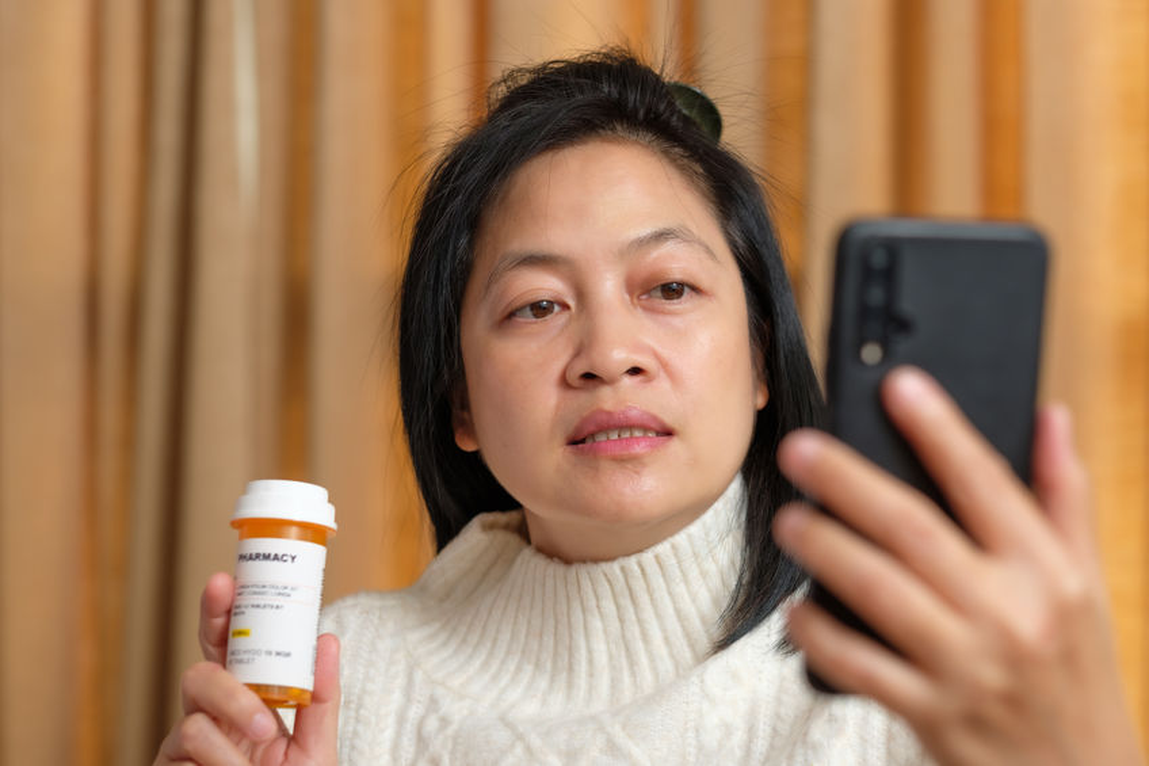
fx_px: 2680
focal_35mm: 84
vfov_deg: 16.3
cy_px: 383
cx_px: 574
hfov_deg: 24.2
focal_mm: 56
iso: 250
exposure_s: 1/50
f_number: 2.8
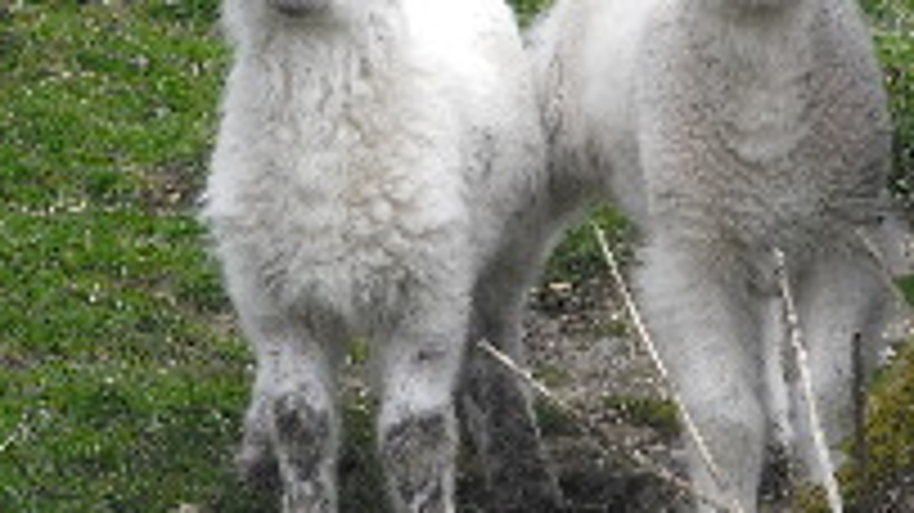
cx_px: 545
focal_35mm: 240
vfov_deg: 5.1
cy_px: 279
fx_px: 5814
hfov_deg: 9.0
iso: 64
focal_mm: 18.6
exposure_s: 1/200
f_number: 5.9
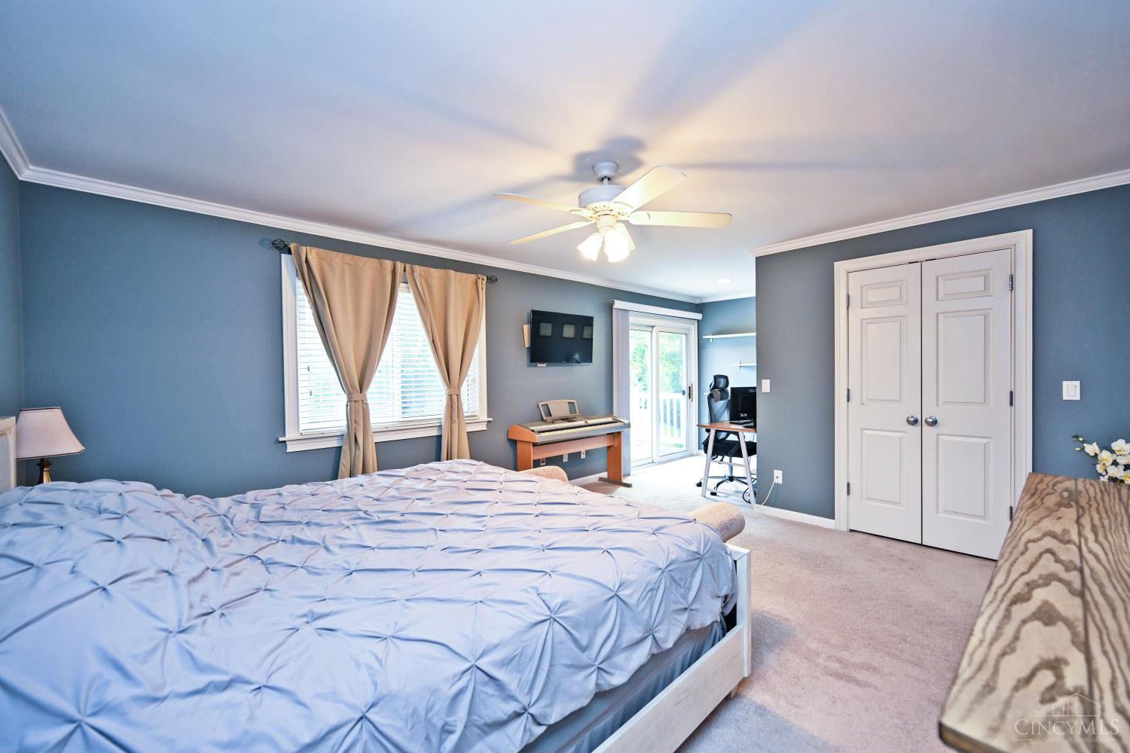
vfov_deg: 81.2
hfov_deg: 104.3
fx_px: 439
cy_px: 376
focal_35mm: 14
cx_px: 565
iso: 560
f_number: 4
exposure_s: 1/60
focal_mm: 14
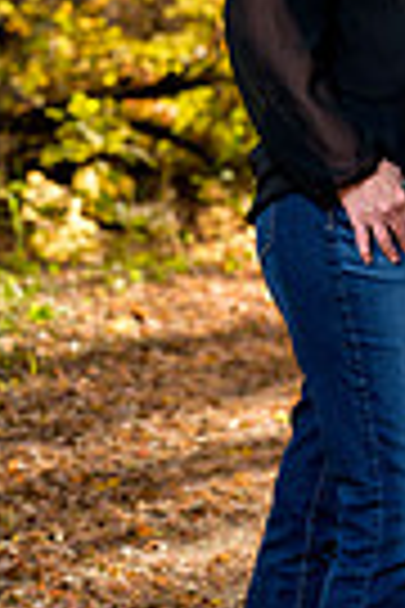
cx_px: 657
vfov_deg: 8.8
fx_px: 3948
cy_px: 162
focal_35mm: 234
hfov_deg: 5.8
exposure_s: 1/160
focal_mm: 70
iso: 400
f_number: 3.5
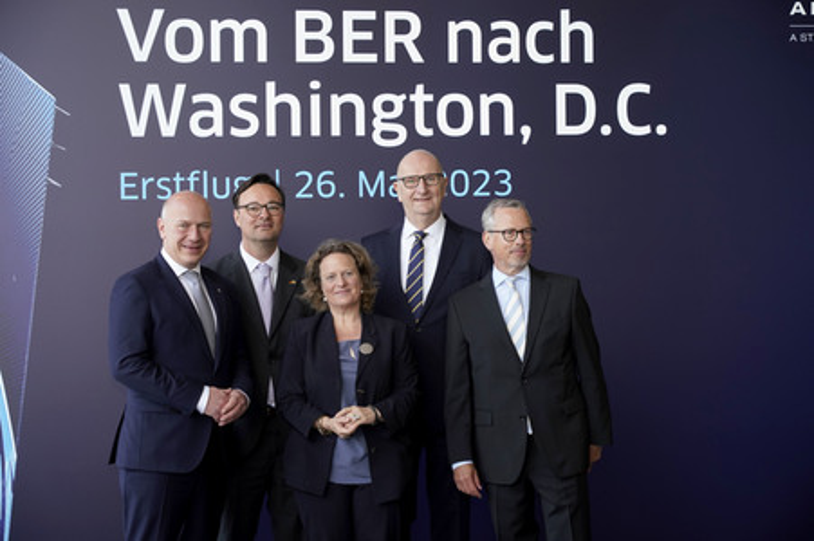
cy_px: 270
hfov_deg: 29.7
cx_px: 407
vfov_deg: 20.0
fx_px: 1536
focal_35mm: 68
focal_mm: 68
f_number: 5.6
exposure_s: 1/250
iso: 640
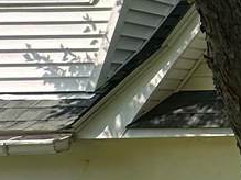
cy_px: -89
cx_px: 670
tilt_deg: +19.7
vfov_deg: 16.4
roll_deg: +0.3
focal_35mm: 82
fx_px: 571
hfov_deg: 12.6
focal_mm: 2.22
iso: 40
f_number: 2.2
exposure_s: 1/988
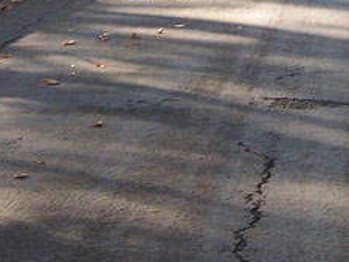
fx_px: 2290
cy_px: -111
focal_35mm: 227
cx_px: 363
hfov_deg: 8.7
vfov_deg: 6.5
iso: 140
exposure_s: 1/45
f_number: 4.8
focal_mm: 12.1
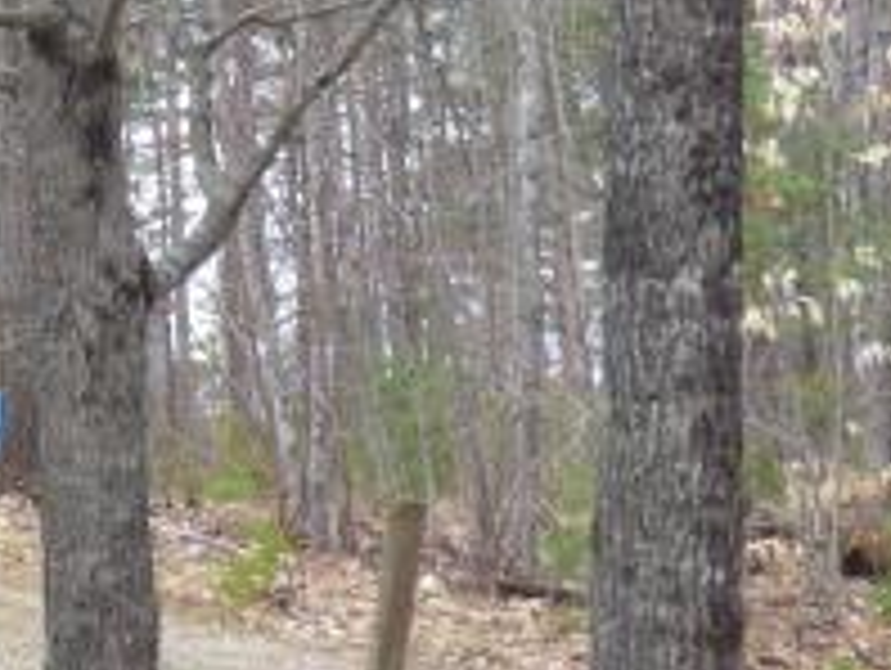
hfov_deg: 14.9
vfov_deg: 11.8
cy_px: 148
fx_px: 3247
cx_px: -292
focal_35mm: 126
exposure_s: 1/100
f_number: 3.6
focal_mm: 7.37
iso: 100
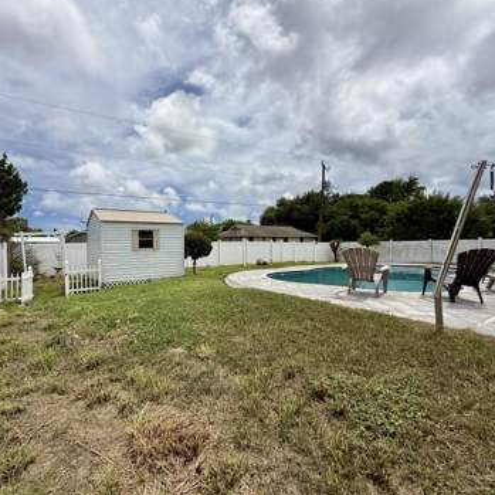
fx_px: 275
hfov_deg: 83.2
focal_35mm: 17
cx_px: 204
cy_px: 245
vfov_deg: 84.0
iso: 50
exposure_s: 1/4762
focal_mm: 2.22
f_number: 2.2
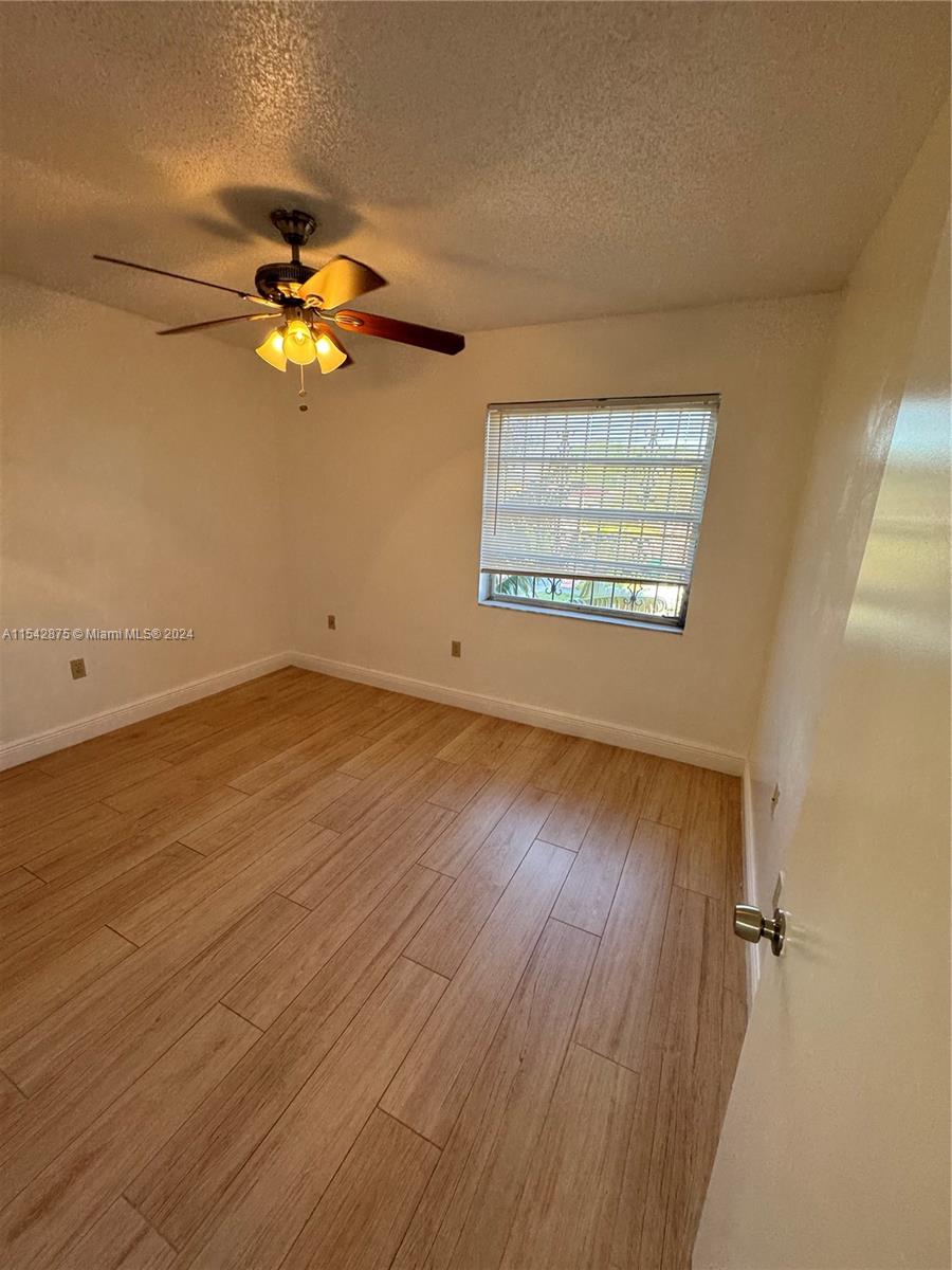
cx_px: 476
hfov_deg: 85.7
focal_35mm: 14
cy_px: 635
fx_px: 513
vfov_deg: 102.1
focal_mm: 2.22
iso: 200
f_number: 2.2
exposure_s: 1/120
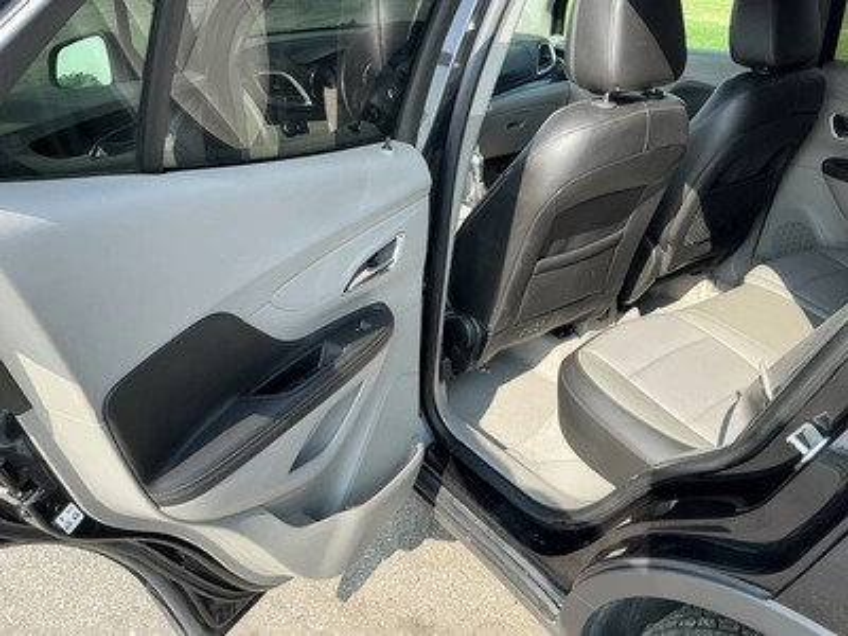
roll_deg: -1.0
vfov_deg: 49.7
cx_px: 424
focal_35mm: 28
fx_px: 686
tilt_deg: -28.4
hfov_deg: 63.4
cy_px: 318
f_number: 1.8
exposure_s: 1/397
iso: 25
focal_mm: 3
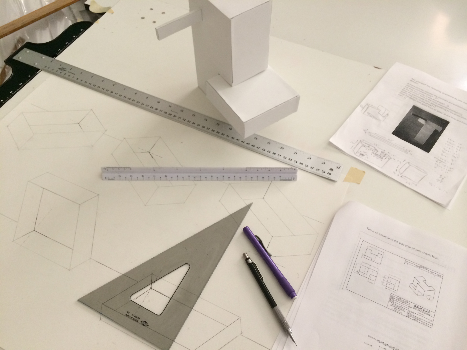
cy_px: 175
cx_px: 234
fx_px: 405
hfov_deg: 60.0
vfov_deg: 46.8
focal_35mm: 30
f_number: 2.2
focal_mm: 4.12
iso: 160
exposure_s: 1/30
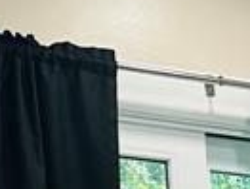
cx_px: 739
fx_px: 1354
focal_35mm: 187
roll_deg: +1.3
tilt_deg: -5.4
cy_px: 550
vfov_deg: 7.2
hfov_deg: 8.8
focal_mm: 6.86
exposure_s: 1/121
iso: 160
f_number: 1.78
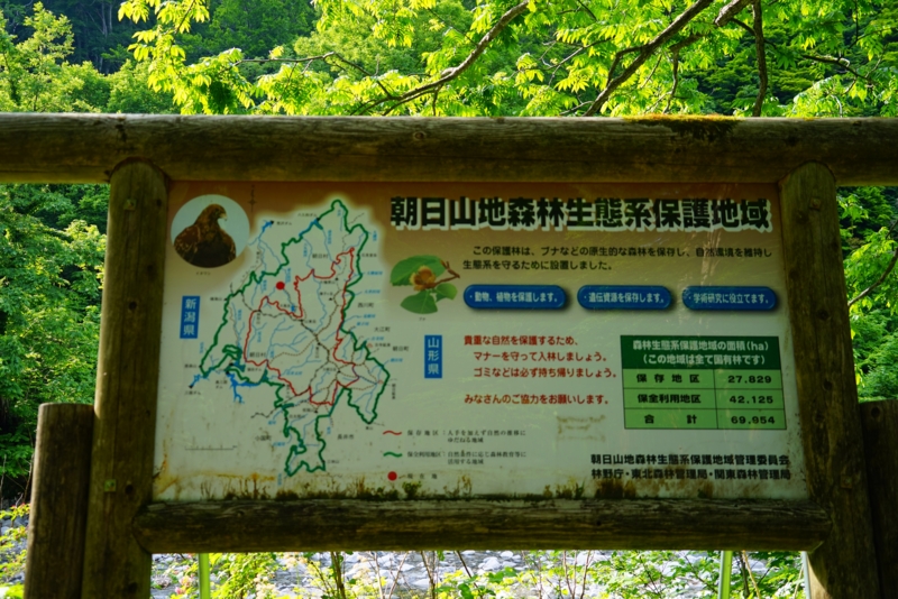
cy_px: 300
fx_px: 948
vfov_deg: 35.1
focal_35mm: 38
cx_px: 449
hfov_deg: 50.7
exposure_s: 1/60
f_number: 4
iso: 100
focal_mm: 38
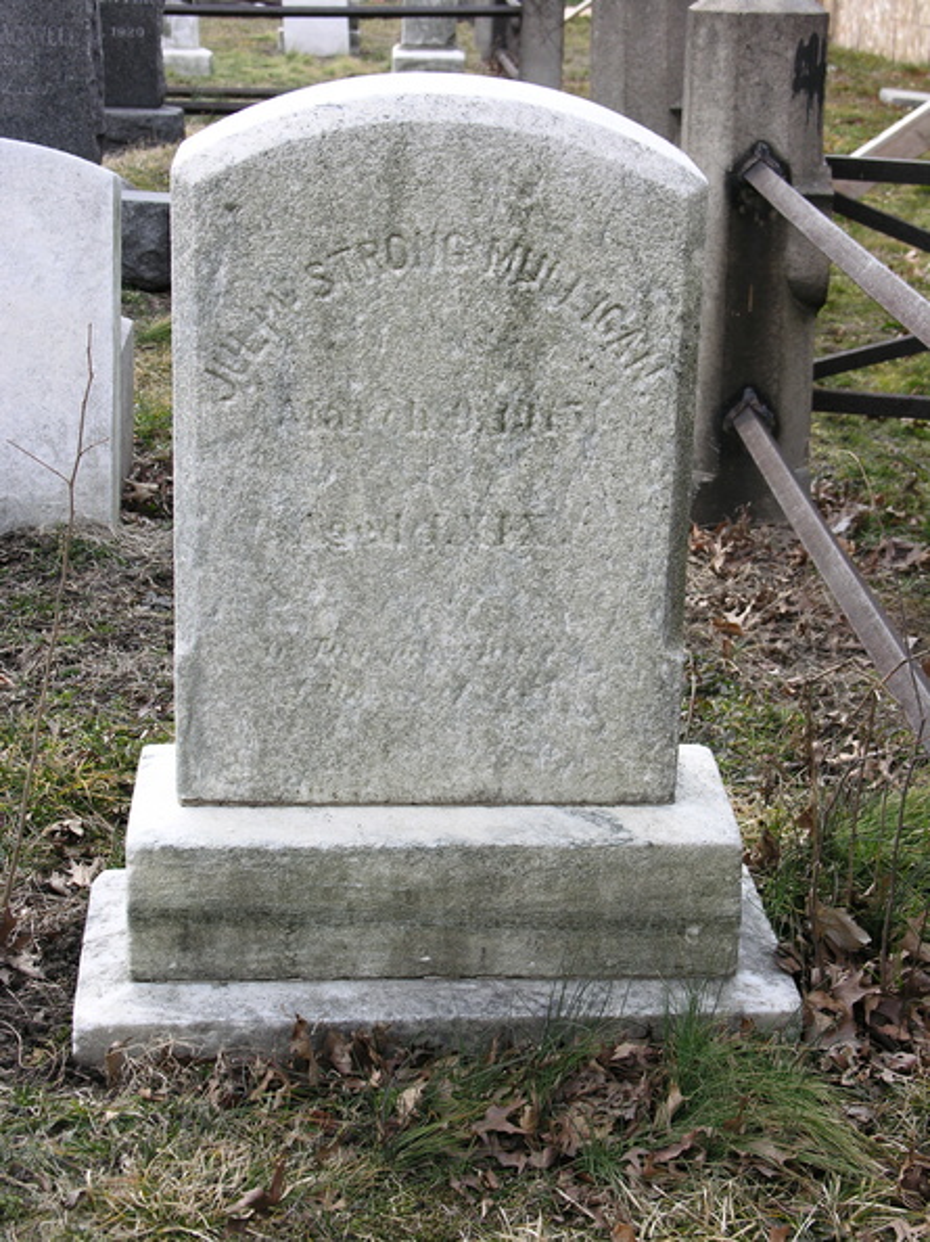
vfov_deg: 27.4
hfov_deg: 20.7
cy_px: 621
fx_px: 2545
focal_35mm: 71
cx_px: 465
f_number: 4.2
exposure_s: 1/96.5
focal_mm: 18
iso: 50
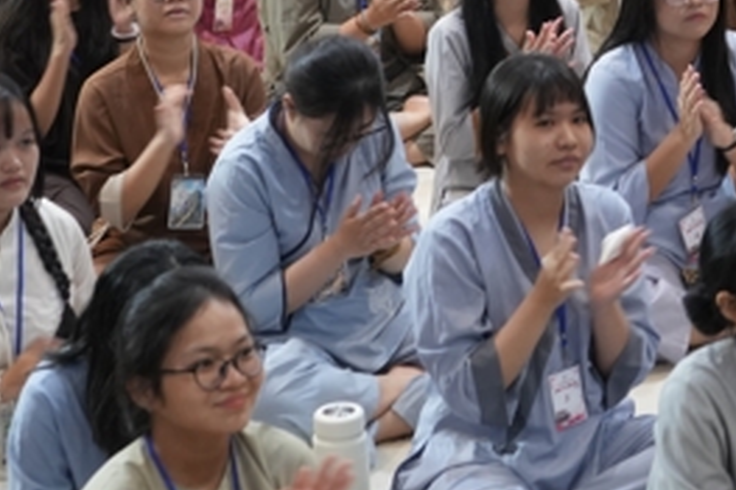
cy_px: -311
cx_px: 757
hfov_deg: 13.3
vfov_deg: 8.7
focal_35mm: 152
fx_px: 3105
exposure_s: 1/80
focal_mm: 41
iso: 1600
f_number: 3.2
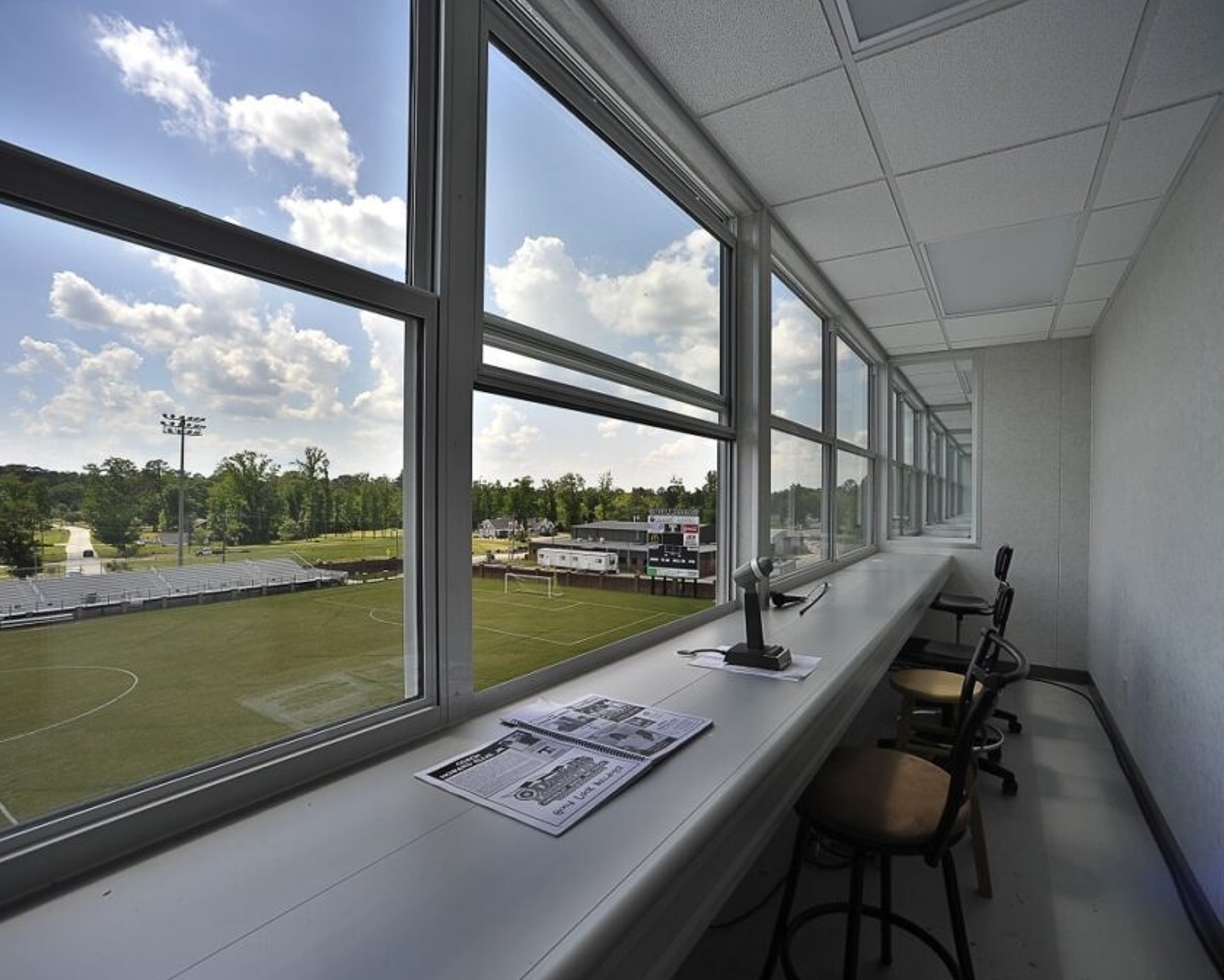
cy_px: 491
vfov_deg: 80.4
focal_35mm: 16
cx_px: 643
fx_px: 580
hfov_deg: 93.0
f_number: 8
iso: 100
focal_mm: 14
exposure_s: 1/200
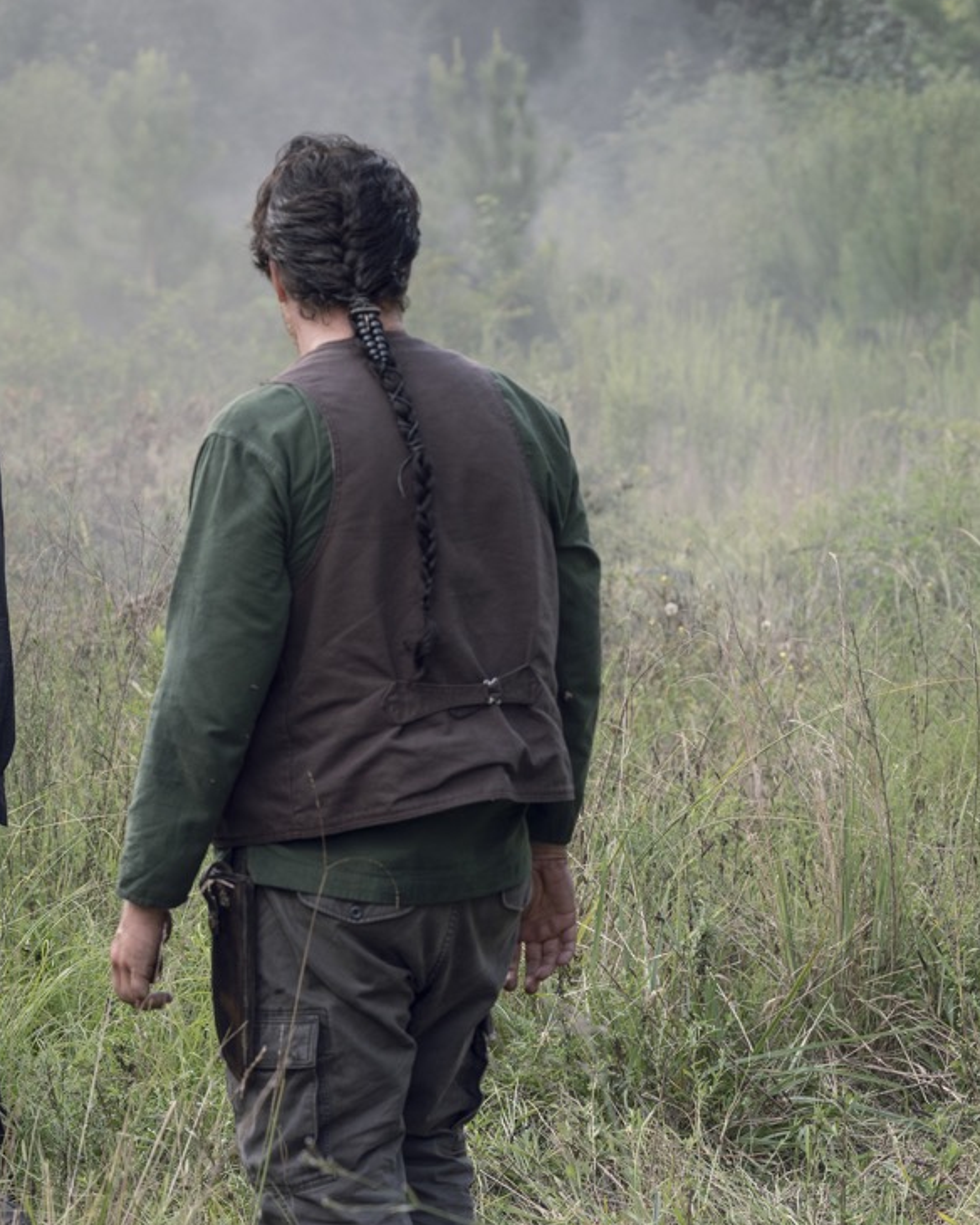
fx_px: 5148
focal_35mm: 142
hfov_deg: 10.8
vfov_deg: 13.6
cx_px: 168
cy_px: 618
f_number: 5.6
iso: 800
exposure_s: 1/400
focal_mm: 92
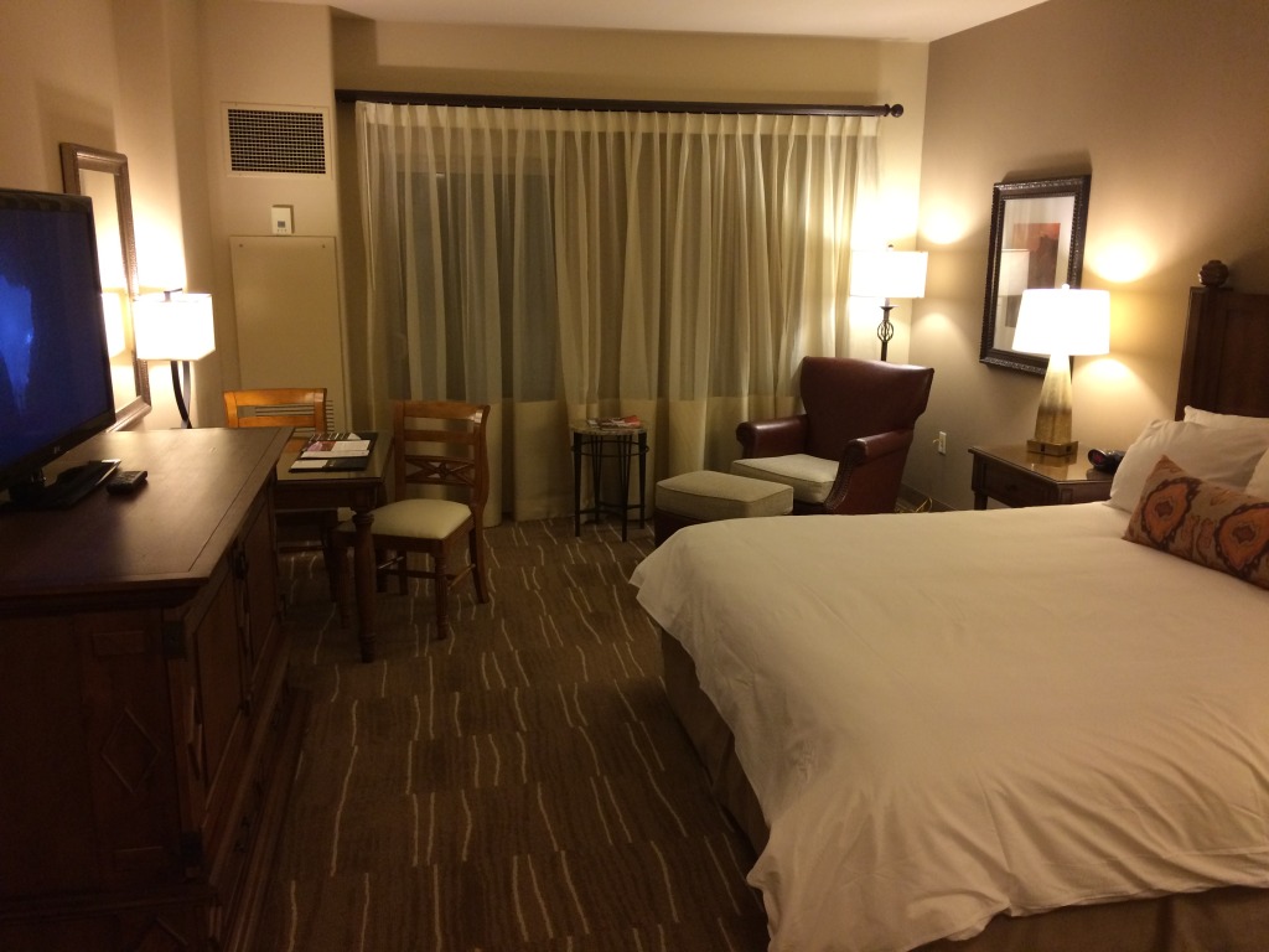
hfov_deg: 61.7
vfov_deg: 48.2
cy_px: 476
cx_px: 634
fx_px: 1063
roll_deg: -0.1
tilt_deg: -13.9
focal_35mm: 29
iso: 160
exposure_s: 1/30
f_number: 2.2
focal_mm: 4.15
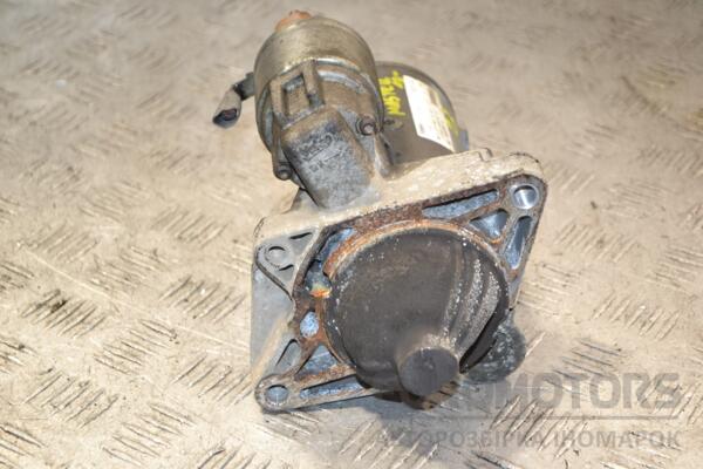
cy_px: 234
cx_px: 352
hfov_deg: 24.6
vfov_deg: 16.6
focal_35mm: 82
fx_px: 1611
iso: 1600
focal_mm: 55
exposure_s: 1/200
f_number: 6.3
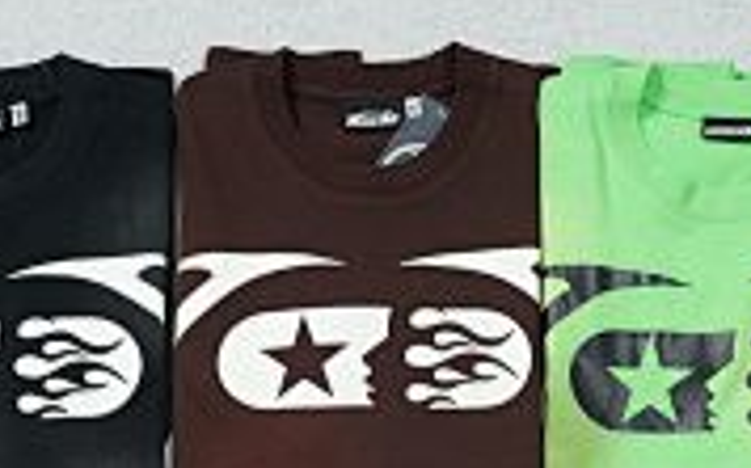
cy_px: 580
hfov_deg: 20.8
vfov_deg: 12.7
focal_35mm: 100
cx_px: 376
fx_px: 2045
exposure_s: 1/100
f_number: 10
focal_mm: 35
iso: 1600
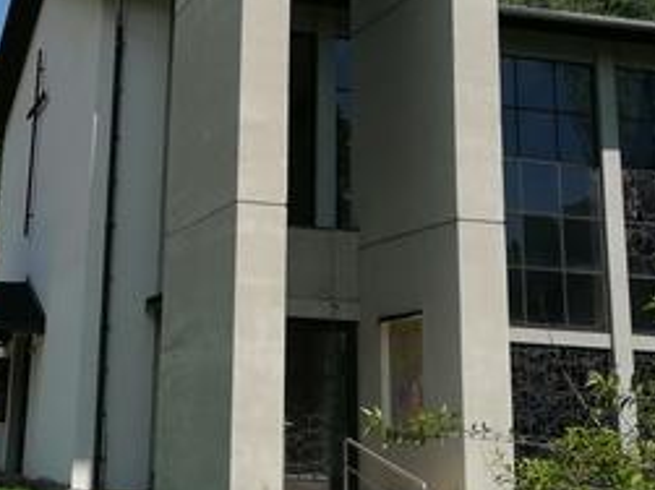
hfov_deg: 26.4
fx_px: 1381
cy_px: 17
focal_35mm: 73
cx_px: 181
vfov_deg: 19.6
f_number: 1.8
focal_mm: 4.75
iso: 50
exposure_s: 1/1972
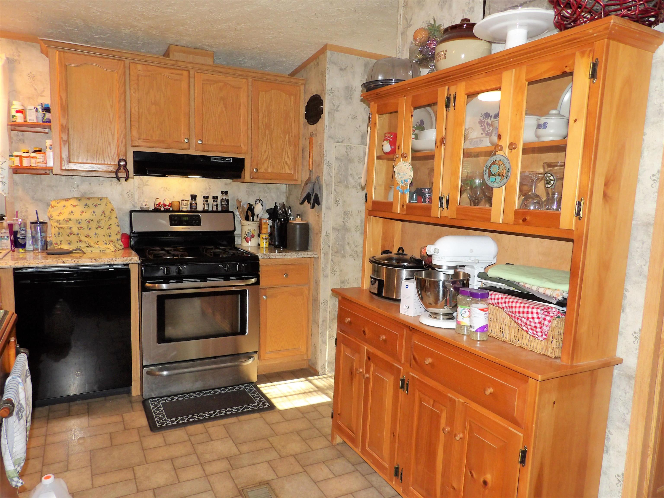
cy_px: 249
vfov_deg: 56.8
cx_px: 332
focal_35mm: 24
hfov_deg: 71.6
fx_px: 460
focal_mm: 4.3
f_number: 3.2
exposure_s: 1/33
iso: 200
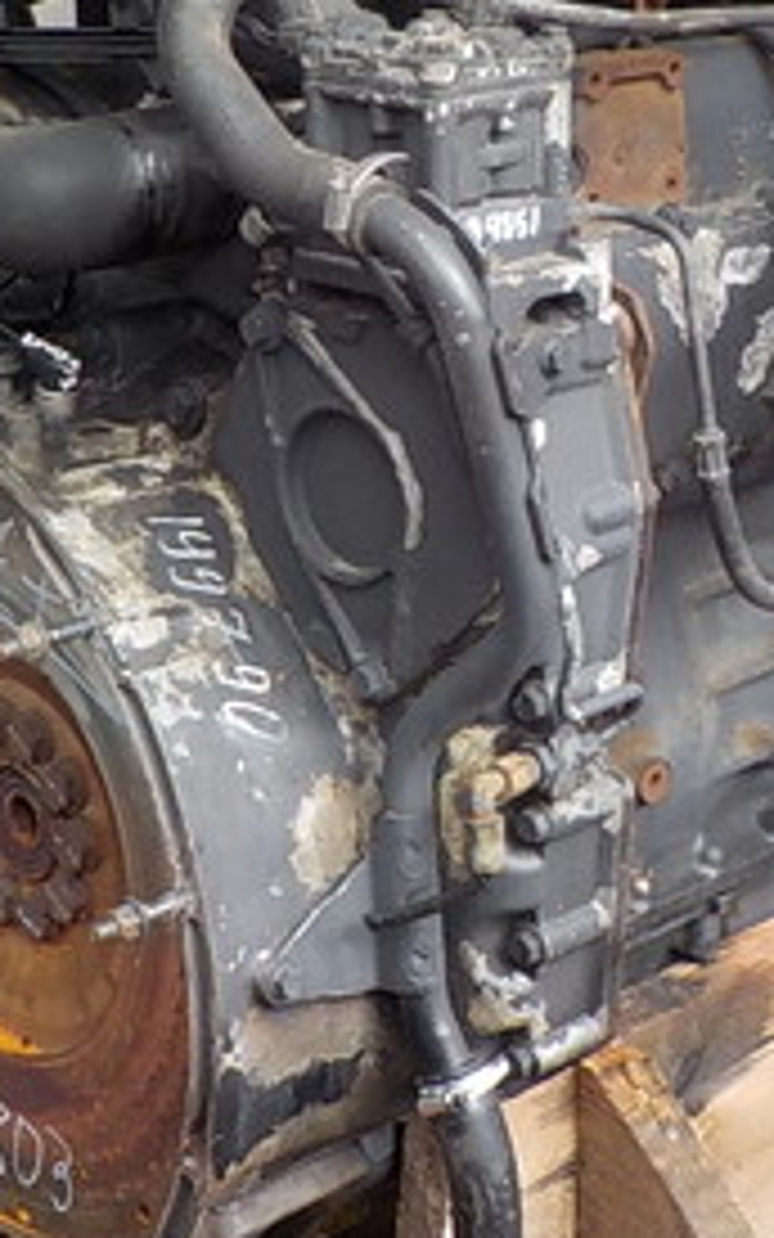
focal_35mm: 74
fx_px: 2496
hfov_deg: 17.6
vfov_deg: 27.6
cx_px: 468
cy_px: 396
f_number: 3.3
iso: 160
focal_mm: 4.1
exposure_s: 1/30
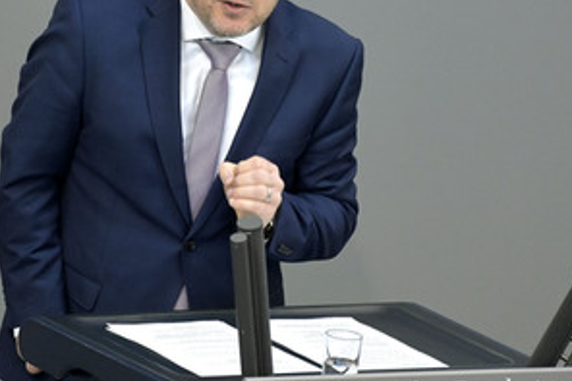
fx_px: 9671
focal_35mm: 609
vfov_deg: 2.3
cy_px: 118
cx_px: 165
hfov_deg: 3.4
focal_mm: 400
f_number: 5.6
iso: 10000
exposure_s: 1/500
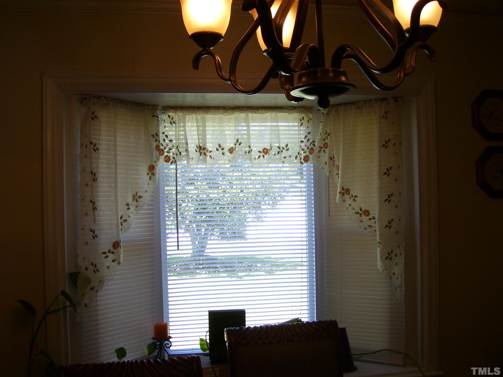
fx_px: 538
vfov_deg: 38.7
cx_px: 252
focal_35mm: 37
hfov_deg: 50.1
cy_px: 188
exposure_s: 1/125
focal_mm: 6
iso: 80
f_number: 2.7
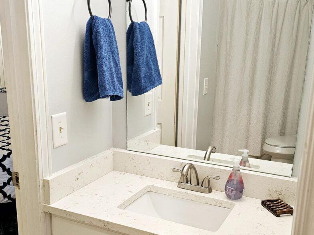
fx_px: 363
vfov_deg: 35.7
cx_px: 161
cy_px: 152
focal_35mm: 40
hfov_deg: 46.8
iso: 320
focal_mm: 6.3
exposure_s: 1/120
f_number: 1.7
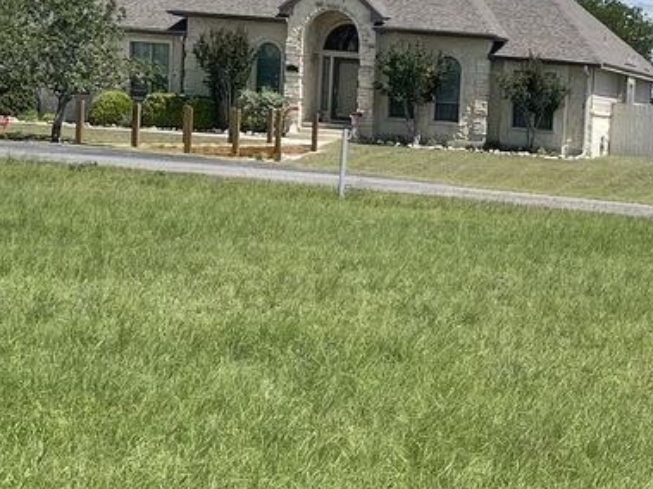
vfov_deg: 15.5
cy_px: 387
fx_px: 1792
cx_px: 718
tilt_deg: -6.3
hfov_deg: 19.8
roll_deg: -3.9
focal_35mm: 95
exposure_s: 1/3448
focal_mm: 5.1
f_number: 1.6
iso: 32
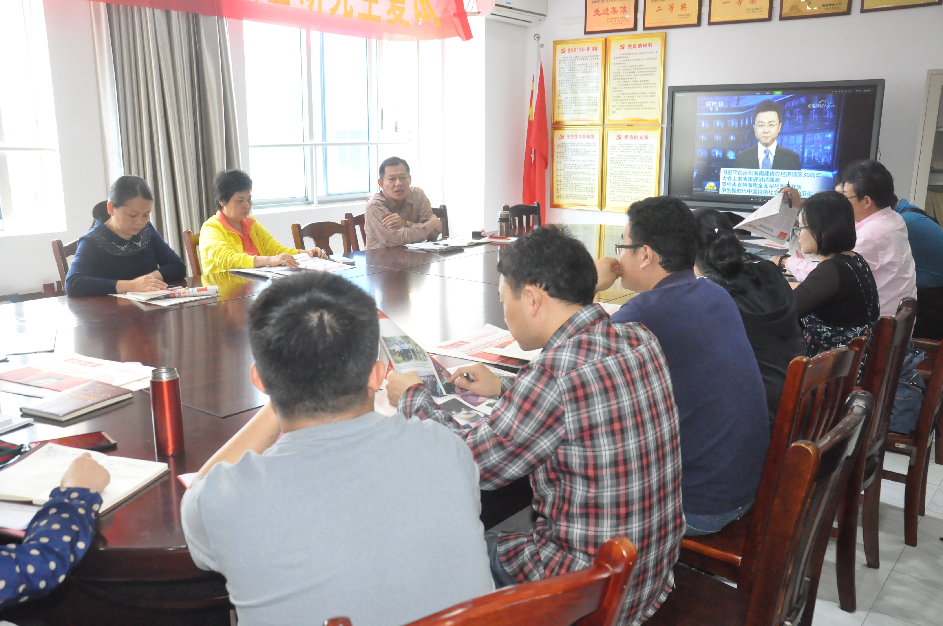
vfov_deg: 41.6
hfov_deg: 59.6
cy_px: 313
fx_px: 824
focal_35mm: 32
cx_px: 472
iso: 3200
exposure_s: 1/160
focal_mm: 21
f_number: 5.6
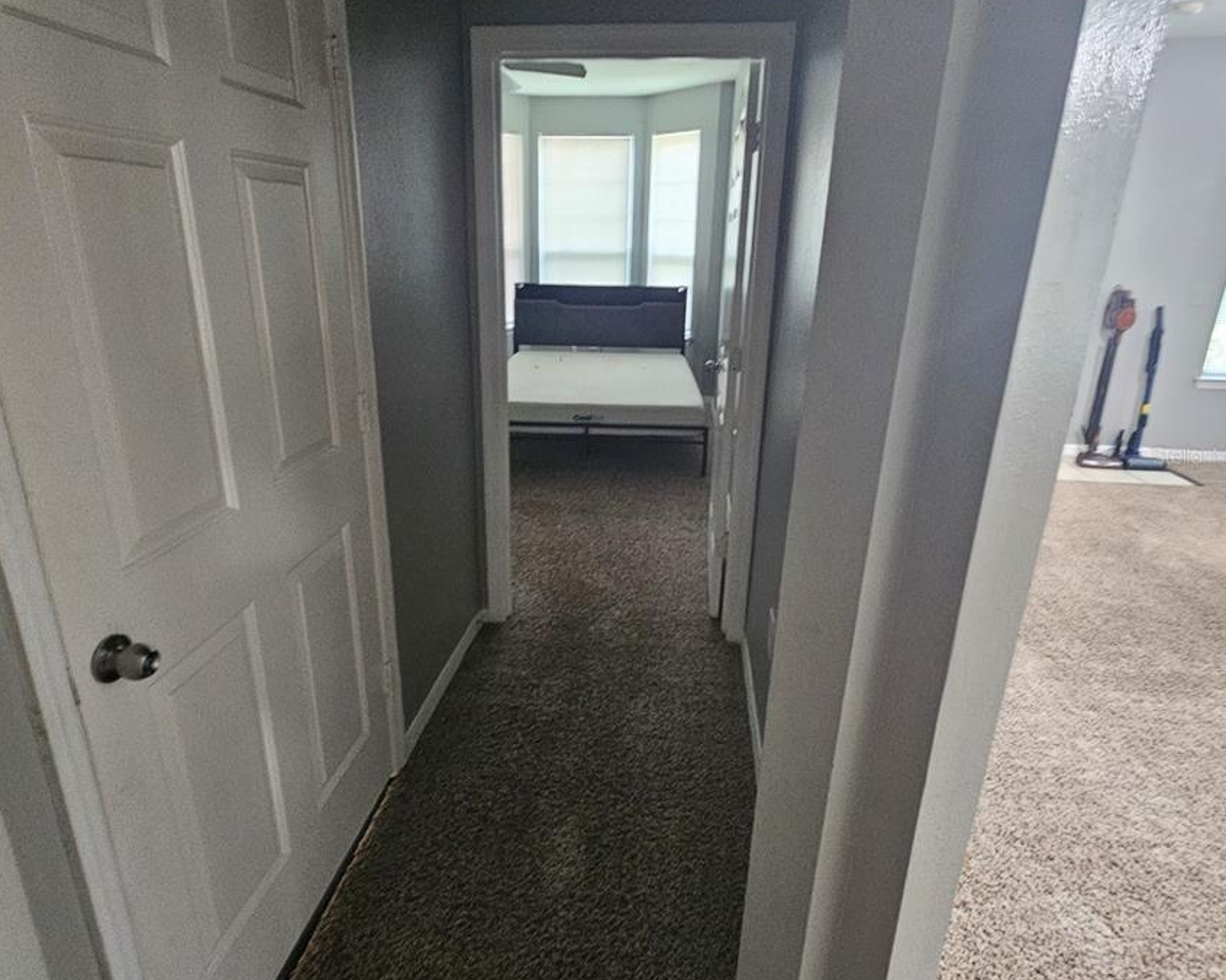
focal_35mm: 18
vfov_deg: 73.7
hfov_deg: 86.4
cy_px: 455
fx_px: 653
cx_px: 603
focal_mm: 2.2
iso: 500
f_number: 2.2
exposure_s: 1/30
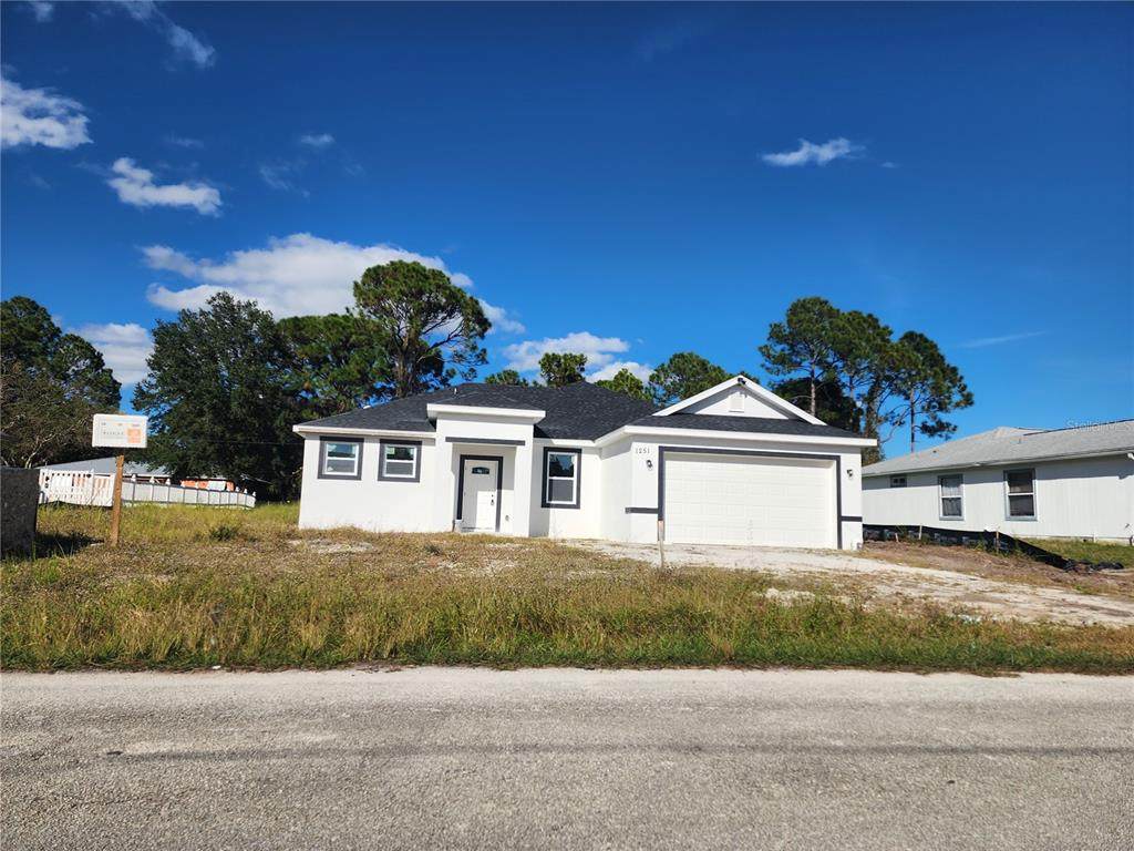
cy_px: 426
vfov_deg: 58.9
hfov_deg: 73.9
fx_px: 753
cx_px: 567
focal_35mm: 23
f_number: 1.8
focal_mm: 6.4
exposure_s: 1/2210
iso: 12
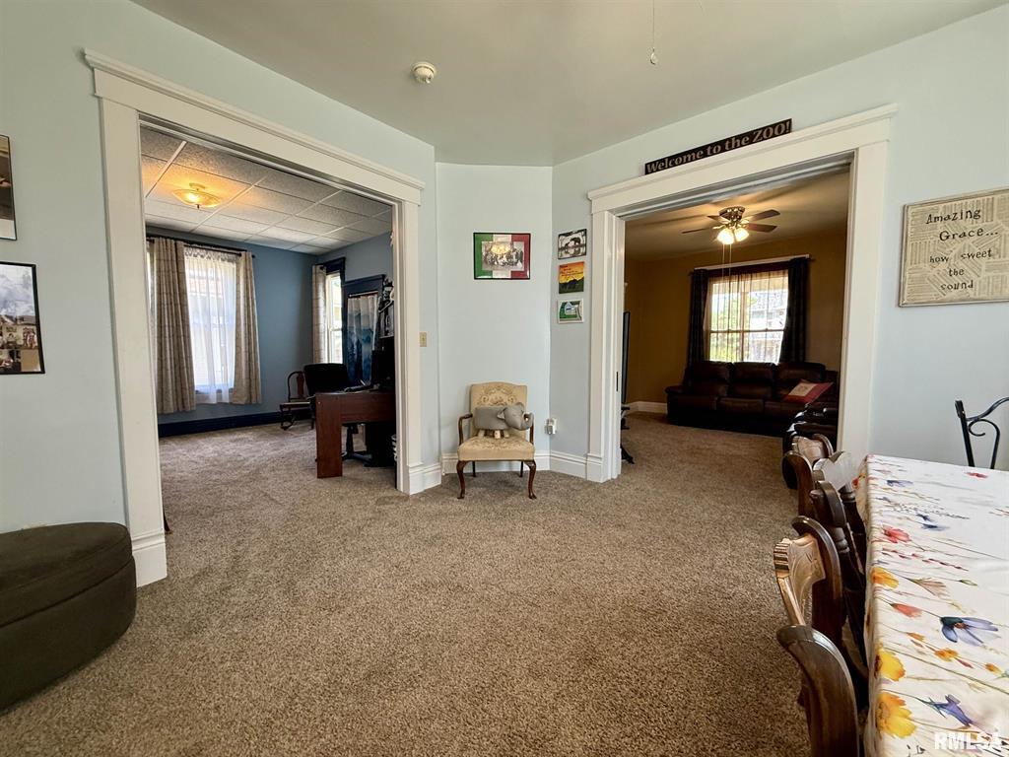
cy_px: 378
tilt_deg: -3.2
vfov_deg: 85.7
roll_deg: +0.5
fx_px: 408
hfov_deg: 102.1
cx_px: 504
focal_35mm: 14
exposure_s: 1/60
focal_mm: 2.22
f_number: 2.2
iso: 200
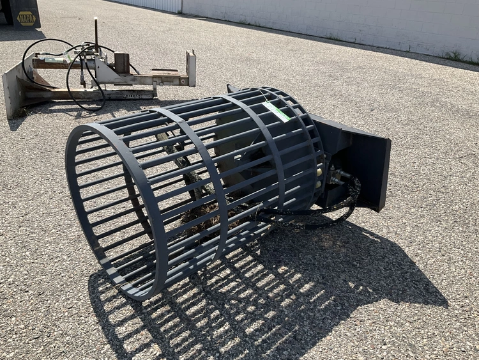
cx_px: 240
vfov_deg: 48.3
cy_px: 180
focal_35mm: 29
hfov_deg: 61.6
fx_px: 401
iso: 25
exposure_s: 1/1279
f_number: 1.8
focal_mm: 3
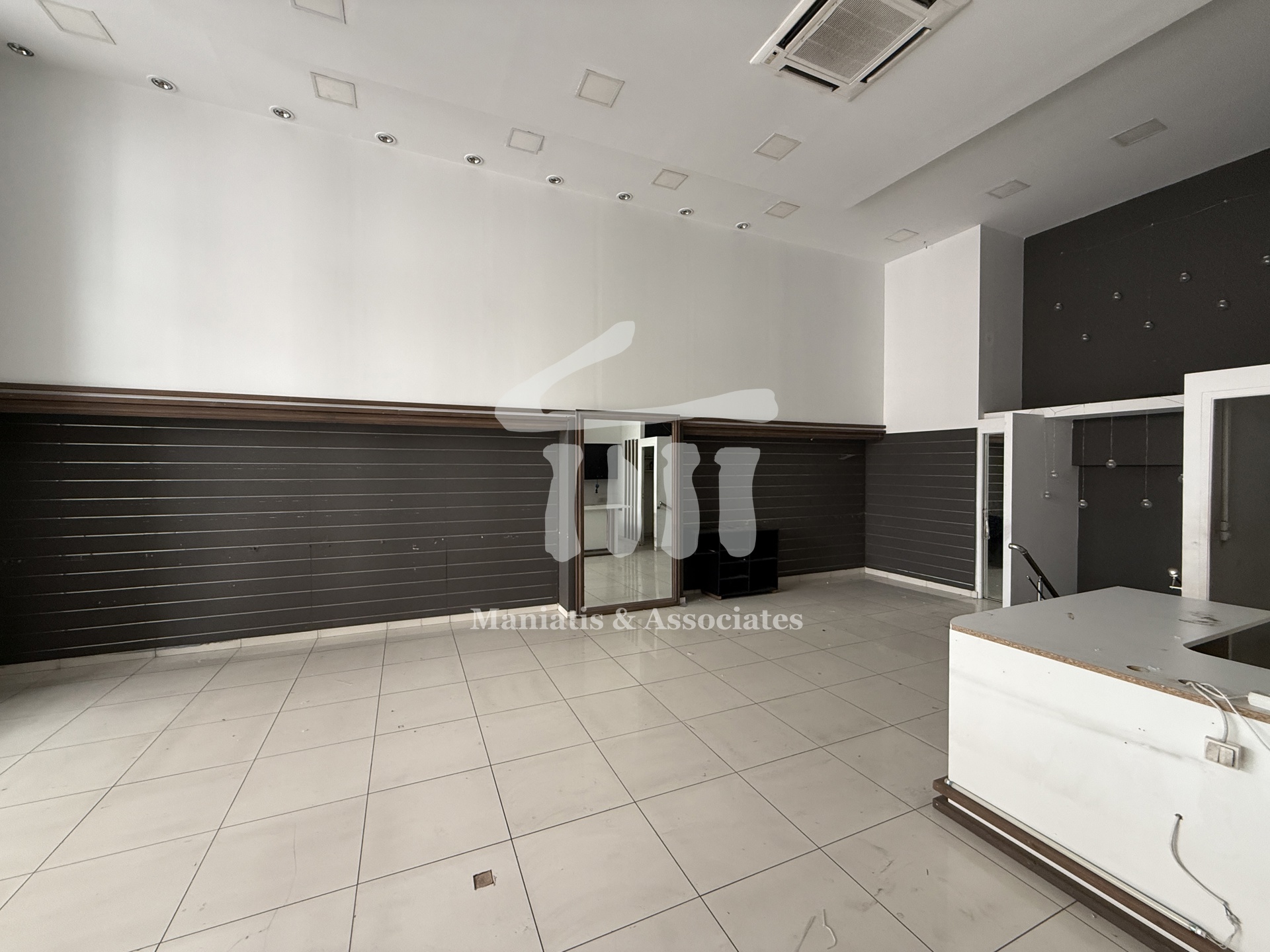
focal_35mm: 14
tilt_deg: -0.2
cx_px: 635
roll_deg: -0.4
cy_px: 476
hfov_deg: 102.1
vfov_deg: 85.7
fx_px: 514
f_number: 2.2
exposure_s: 1/99
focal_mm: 2.22
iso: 250
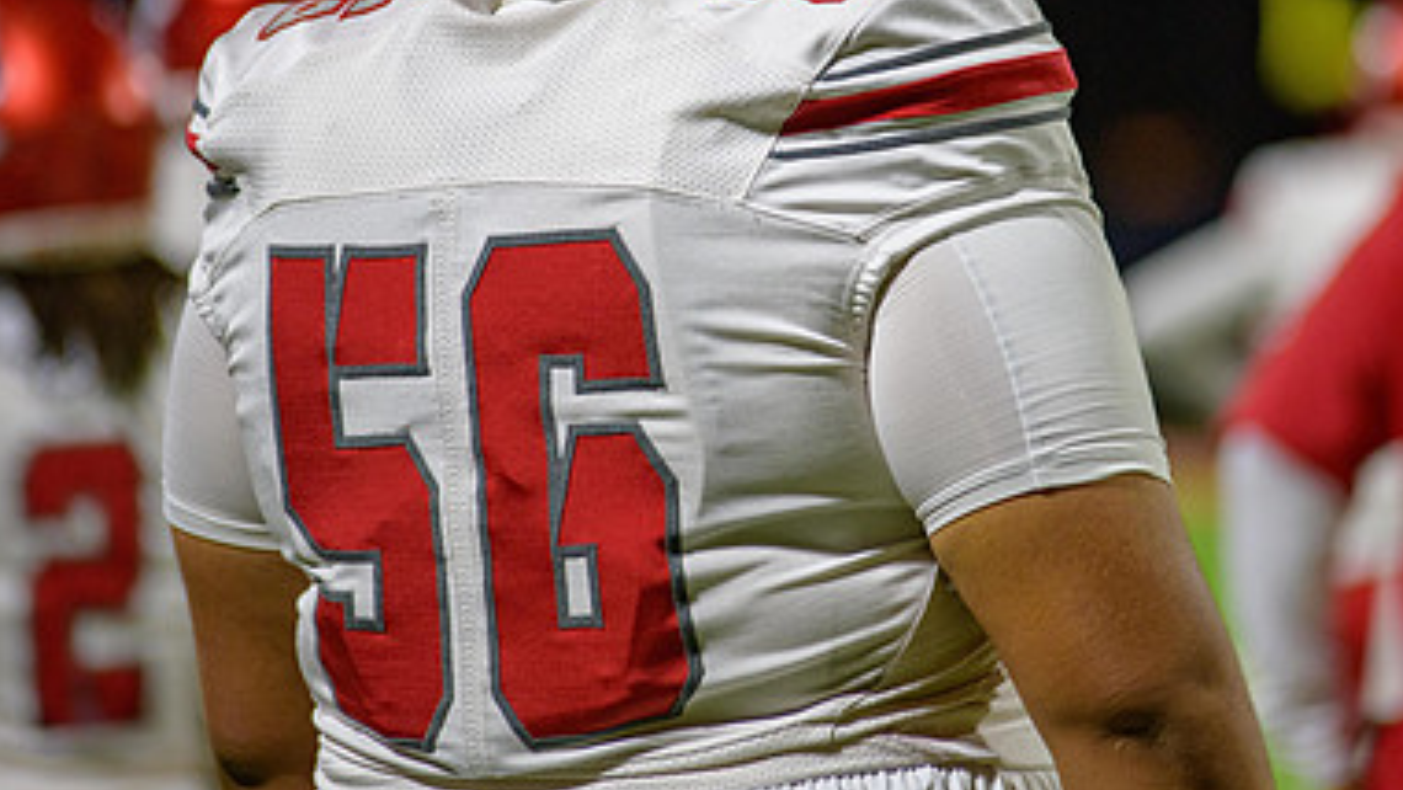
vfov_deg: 3.8
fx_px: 11908
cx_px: 790
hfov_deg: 6.7
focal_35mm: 320
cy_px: 135
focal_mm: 200
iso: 1250
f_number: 2.8
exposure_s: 1/320
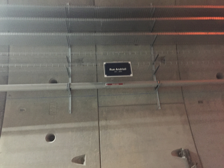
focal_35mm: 29
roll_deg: +2.3
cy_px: 84
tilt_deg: +29.6
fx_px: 188
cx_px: 112
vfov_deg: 48.2
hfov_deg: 61.7
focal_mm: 4.15
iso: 500
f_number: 2.2
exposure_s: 1/17
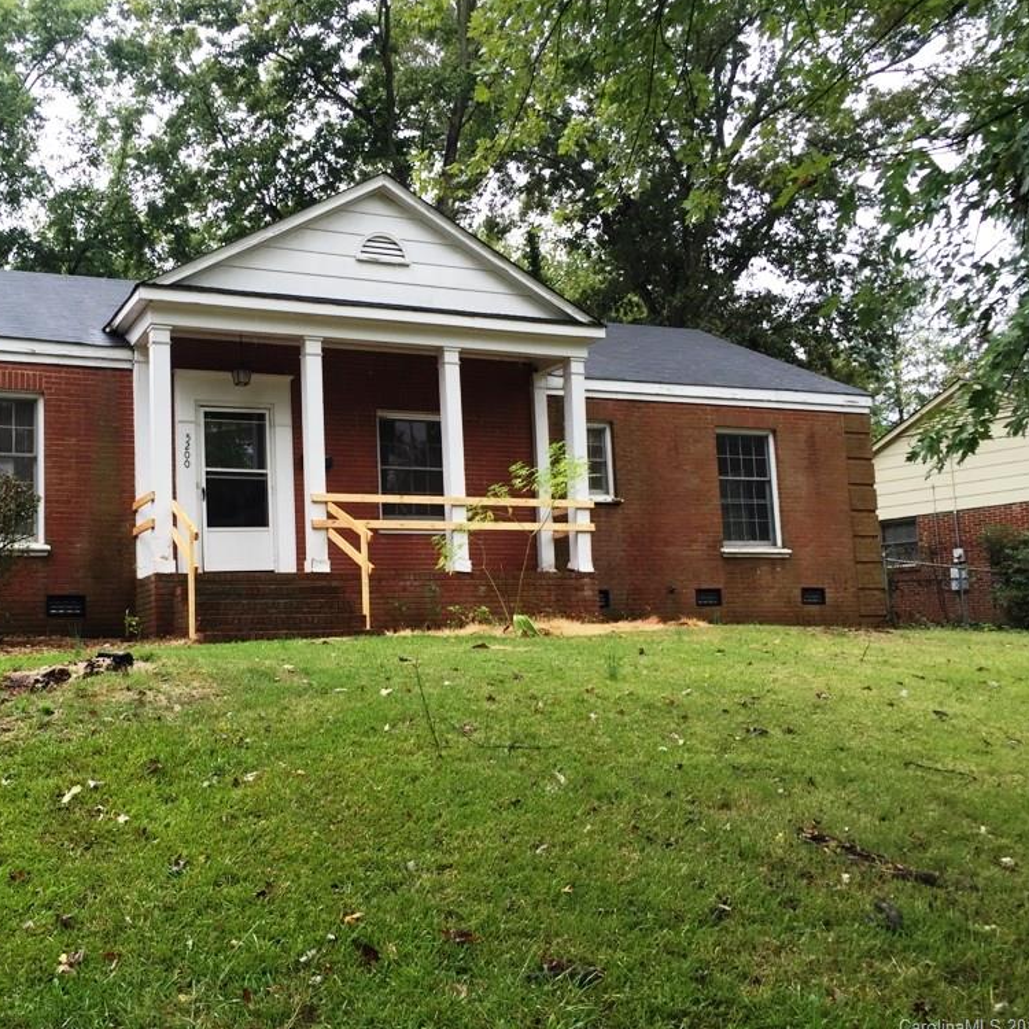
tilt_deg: +6.5
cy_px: 513
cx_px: 354
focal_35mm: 35
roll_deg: +2.3
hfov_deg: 46.6
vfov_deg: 47.2
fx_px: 1177
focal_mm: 4.15
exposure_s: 1/120
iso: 40
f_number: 2.2
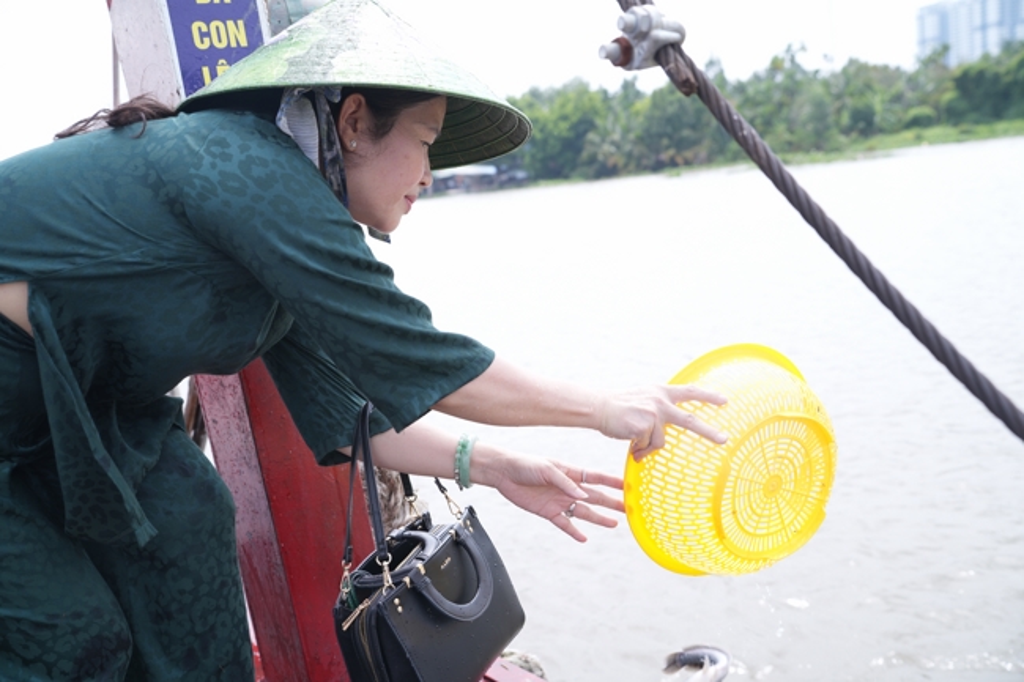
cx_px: 512
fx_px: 995
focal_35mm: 35
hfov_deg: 54.4
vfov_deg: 37.8
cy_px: 341
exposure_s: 1/320
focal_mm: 35
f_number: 4.5
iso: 125
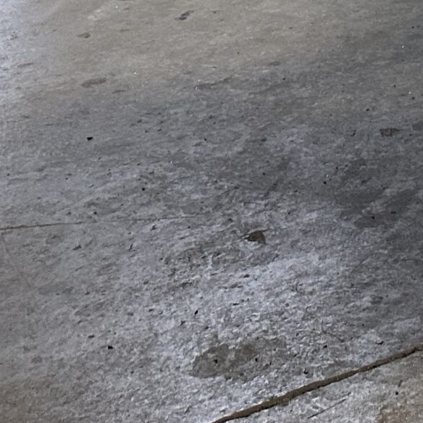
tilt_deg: -12.7
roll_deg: -0.4
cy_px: -217
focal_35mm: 93
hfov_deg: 14.8
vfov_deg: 16.9
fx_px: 1286
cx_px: 880
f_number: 1.78
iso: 250
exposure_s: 1/60
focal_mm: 6.86
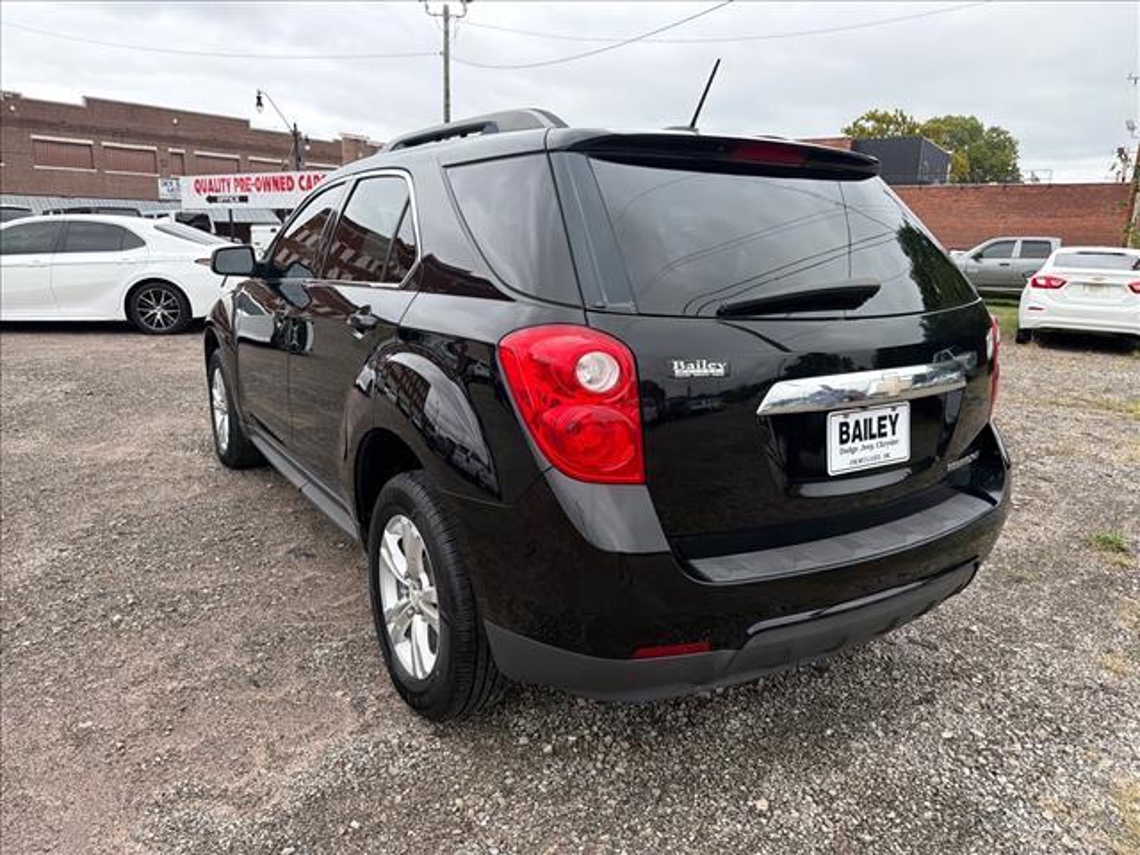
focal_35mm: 24
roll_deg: -3.0
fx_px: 790
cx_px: 570
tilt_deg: -8.9
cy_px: 428
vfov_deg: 56.8
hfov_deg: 71.6
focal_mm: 6.76
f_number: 1.78
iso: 500
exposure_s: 1/5714
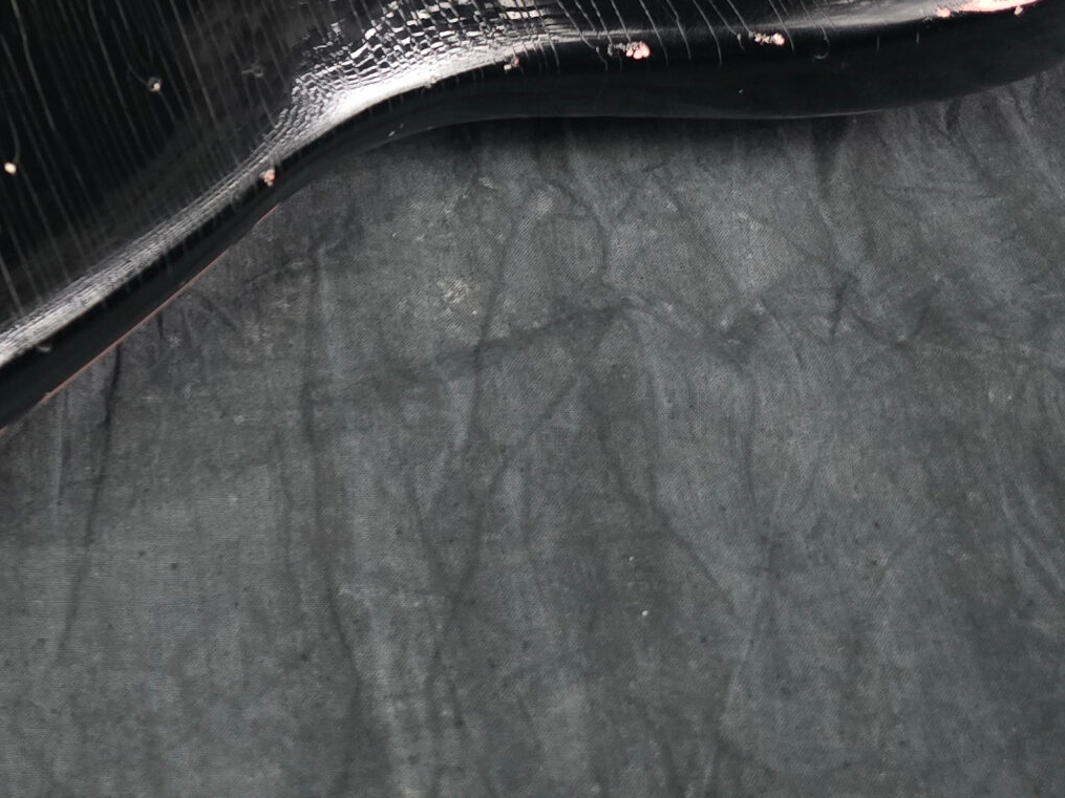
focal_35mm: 58
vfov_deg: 23.3
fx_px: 1784
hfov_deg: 30.5
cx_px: -35
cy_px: -138
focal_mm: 6.3
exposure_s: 1/100
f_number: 1.7
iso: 800
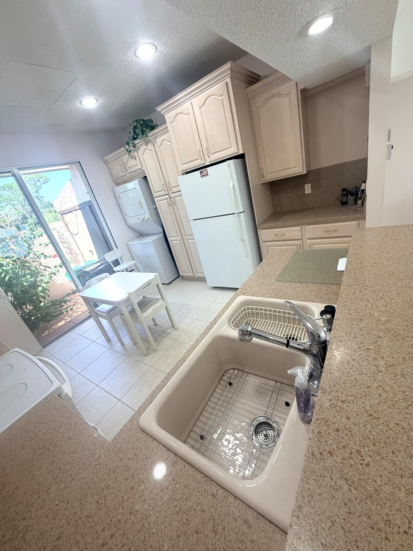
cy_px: 276
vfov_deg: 102.1
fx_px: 223
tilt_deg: -23.3
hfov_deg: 85.7
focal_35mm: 14
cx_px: 206
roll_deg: +15.7
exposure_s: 1/120
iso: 100
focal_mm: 2.22
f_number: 2.2
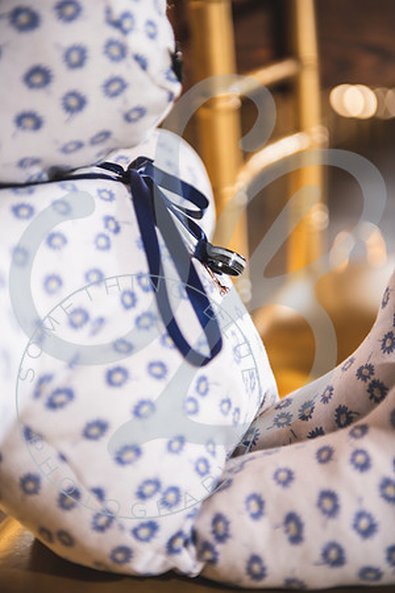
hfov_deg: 19.5
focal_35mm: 70
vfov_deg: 28.8
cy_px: 296
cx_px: 198
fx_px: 1152
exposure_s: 1/160
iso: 200
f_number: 2.8
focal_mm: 70
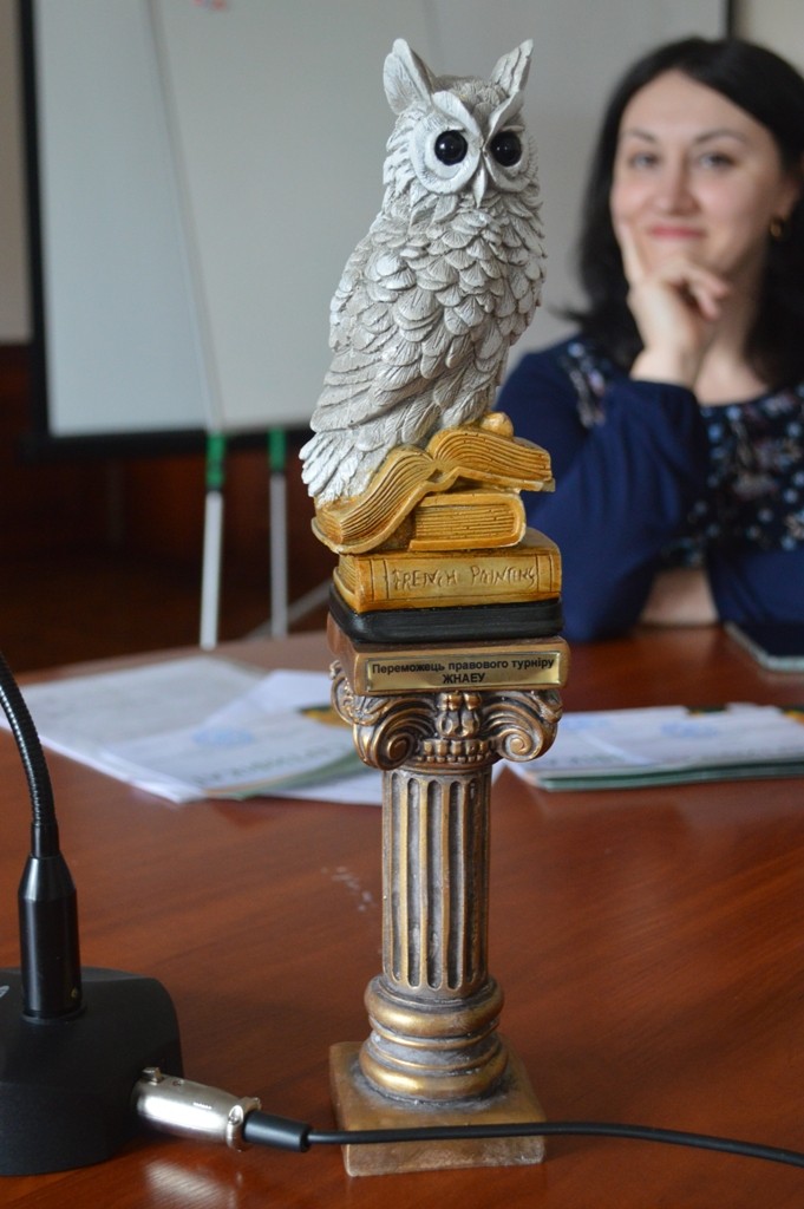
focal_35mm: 48
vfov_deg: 41.1
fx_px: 1611
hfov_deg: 28.0
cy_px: 604
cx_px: 402
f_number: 4.8
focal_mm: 32
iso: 1400
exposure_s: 1/60
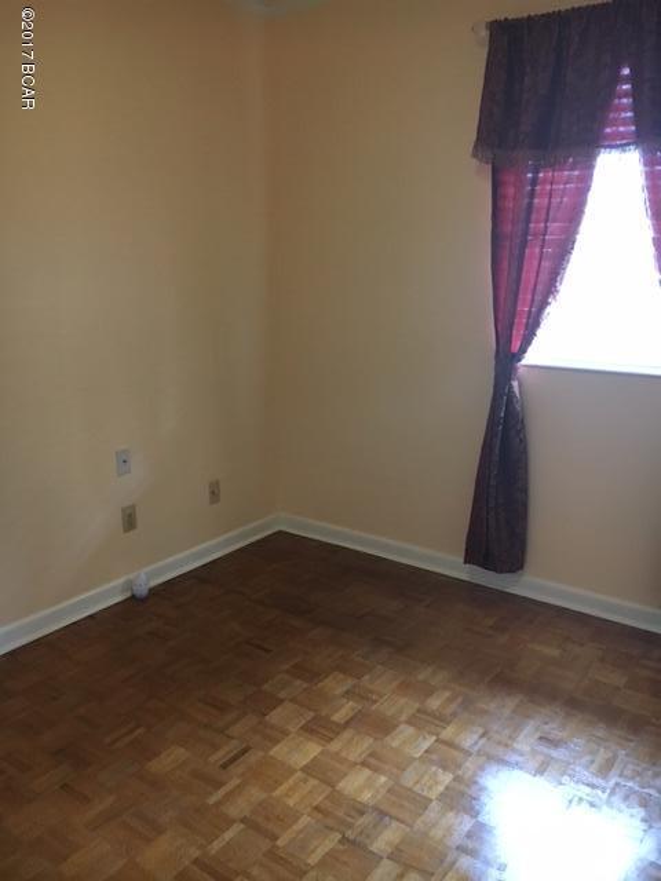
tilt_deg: -17.1
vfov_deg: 61.7
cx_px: 330
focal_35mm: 29
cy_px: 440
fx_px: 738
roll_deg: +0.0
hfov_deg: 48.2
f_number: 2.2
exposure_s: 1/30
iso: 200
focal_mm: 4.15
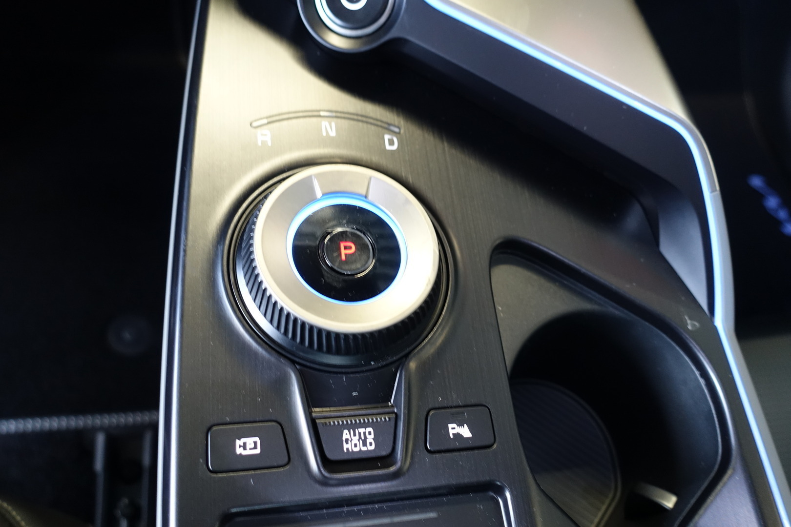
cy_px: 264
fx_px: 637
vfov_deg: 45.0
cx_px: 396
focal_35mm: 29
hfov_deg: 63.7
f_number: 2.5
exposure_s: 1/30
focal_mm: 10.81
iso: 640
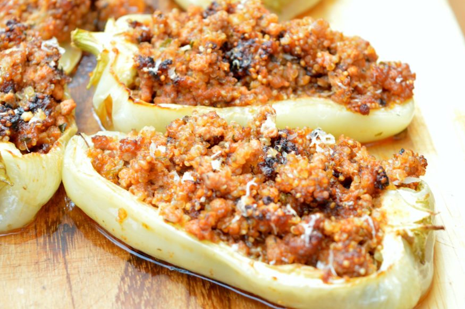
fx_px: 1247
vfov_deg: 14.1
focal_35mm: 97
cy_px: 133
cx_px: 217
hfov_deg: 21.1
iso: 100
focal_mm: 55
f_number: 5.6
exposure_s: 1/15
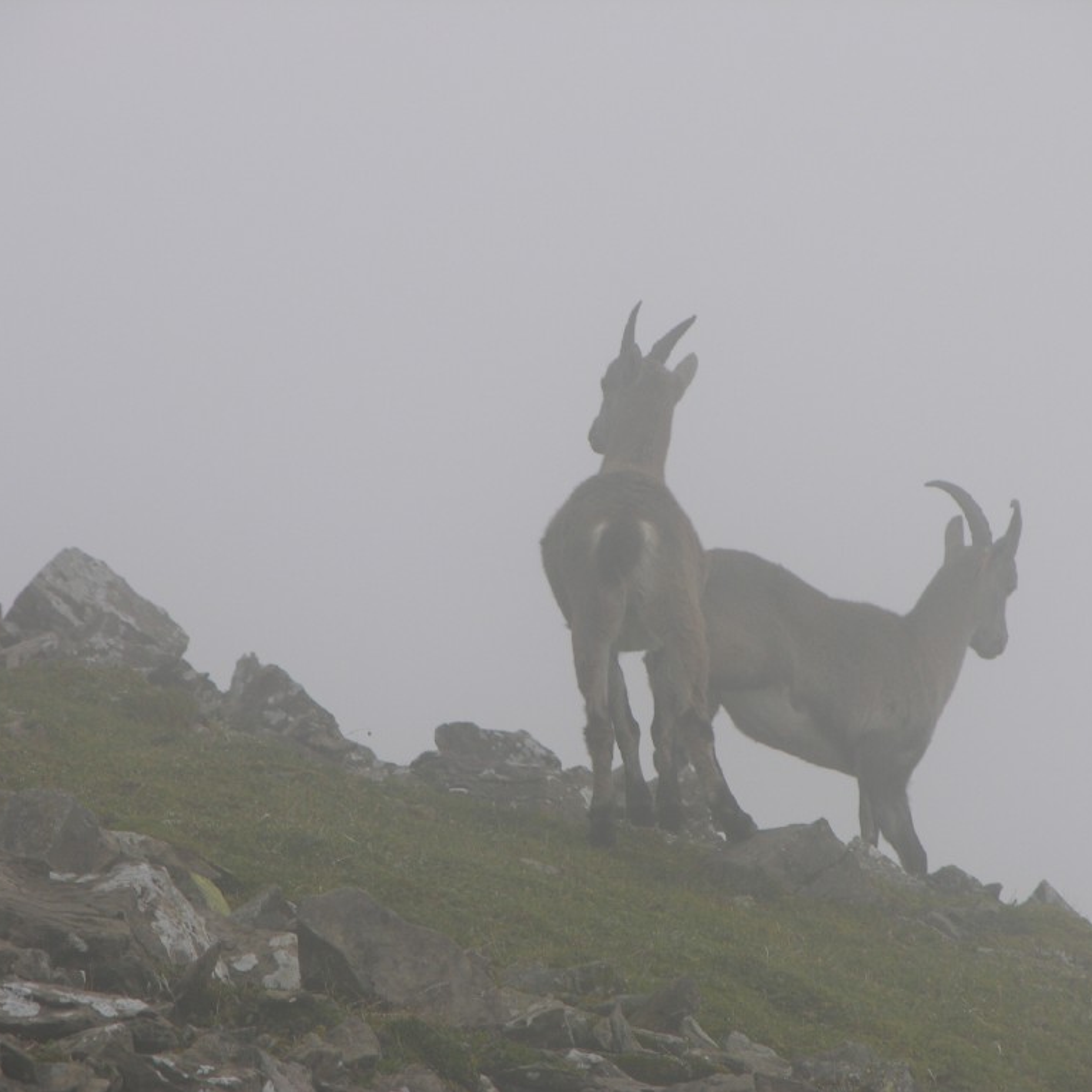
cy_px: 546
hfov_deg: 5.3
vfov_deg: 5.3
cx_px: 586
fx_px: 11814
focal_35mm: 331
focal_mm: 71.2
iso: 50
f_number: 5.3
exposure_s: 1/233
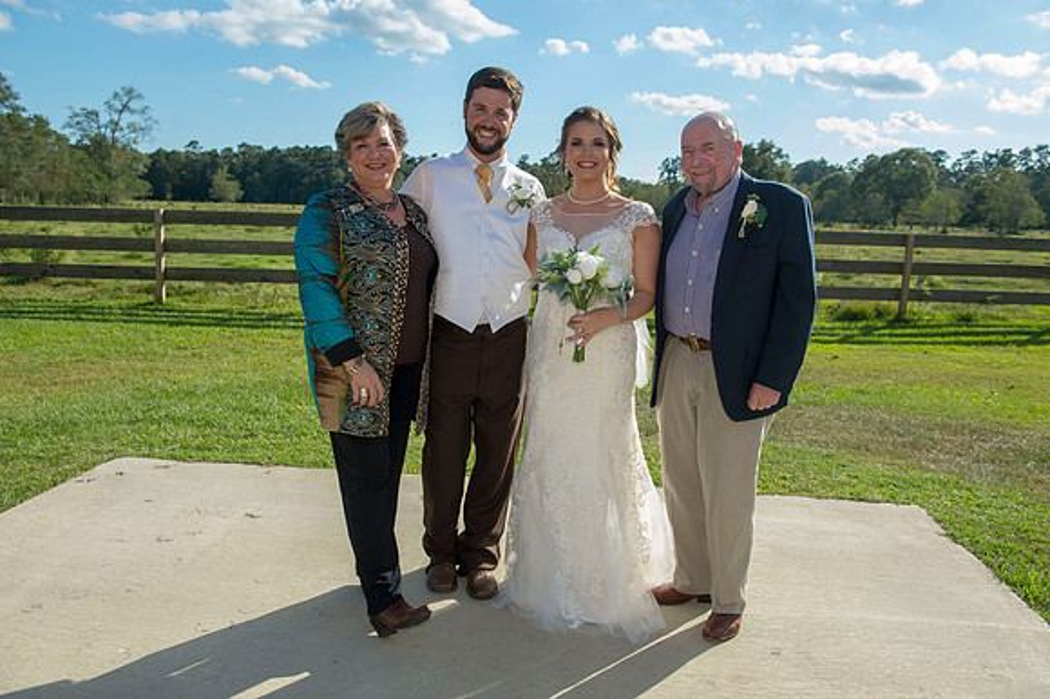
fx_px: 845
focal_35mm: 29
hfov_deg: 63.7
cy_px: 350
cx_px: 525
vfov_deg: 44.9
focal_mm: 29
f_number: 6.3
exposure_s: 1/500
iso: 200
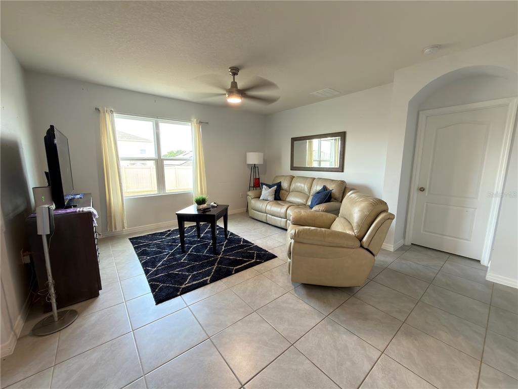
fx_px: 209
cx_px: 259
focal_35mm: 14
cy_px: 194
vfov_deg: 85.7
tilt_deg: -9.4
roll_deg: -0.3
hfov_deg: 102.1
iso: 64
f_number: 2.2
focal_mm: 2.22
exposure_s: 1/30
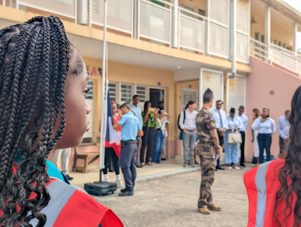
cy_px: 114
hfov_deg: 39.6
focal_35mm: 48
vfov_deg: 30.3
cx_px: 150
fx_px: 418
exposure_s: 1/325
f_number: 1.85
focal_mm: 6.81
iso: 37
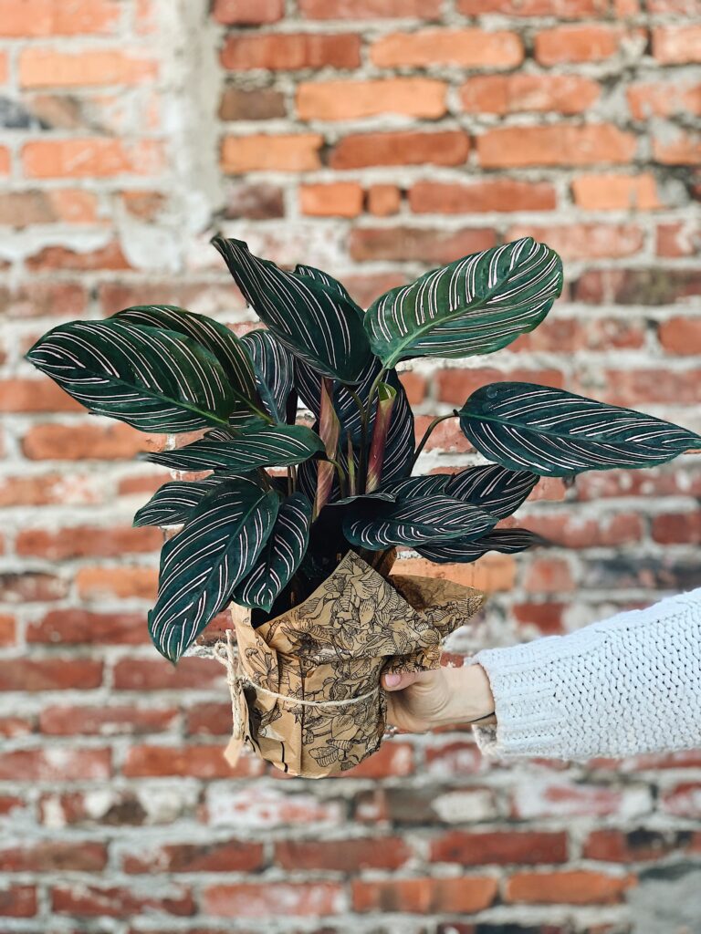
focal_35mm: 52
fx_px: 1404
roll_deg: +0.9
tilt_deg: -4.4
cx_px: 350
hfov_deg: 28.0
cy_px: 467
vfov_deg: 36.8
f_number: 2.4
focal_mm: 6
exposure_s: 1/122
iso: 32
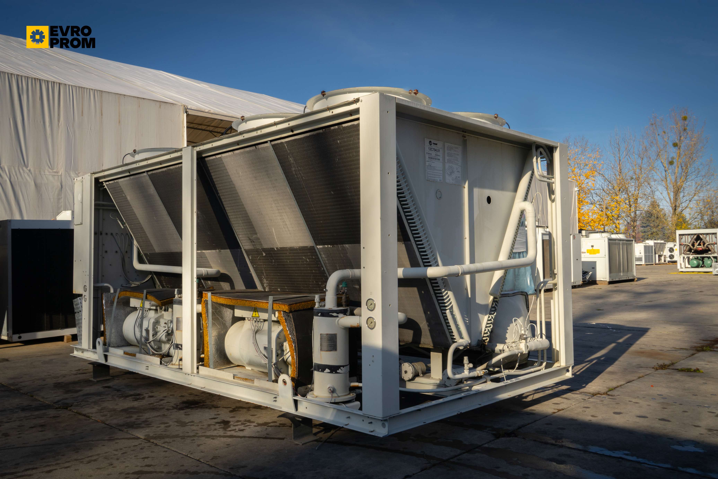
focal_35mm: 29
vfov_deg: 45.0
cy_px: 240
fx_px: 578
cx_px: 359
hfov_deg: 63.7
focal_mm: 29
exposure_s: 1/80
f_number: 18
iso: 100
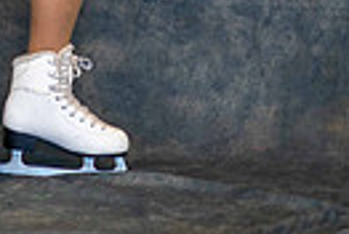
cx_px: -89
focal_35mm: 457
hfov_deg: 4.5
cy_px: -373
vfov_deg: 3.0
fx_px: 4440
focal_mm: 85
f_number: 1.6
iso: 200
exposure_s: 1/200
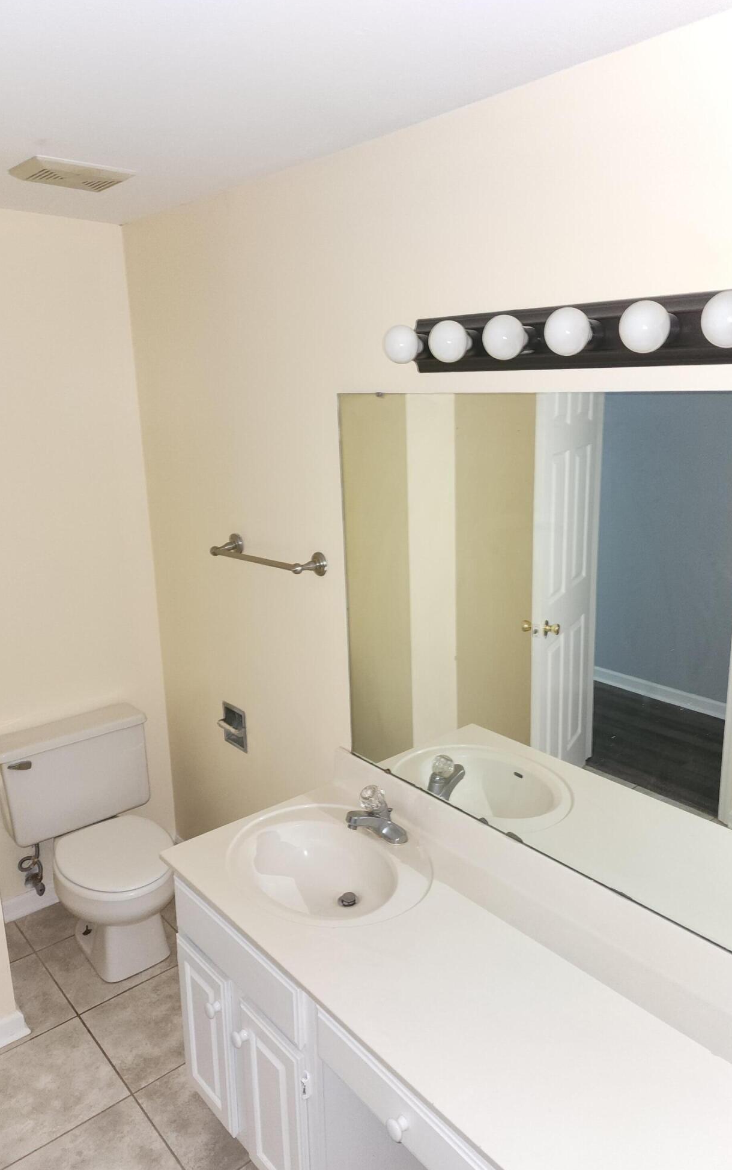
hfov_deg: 49.1
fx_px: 798
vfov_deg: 72.5
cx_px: 419
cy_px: 584
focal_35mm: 25
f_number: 1.8
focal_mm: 6.4
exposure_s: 1/10
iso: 400
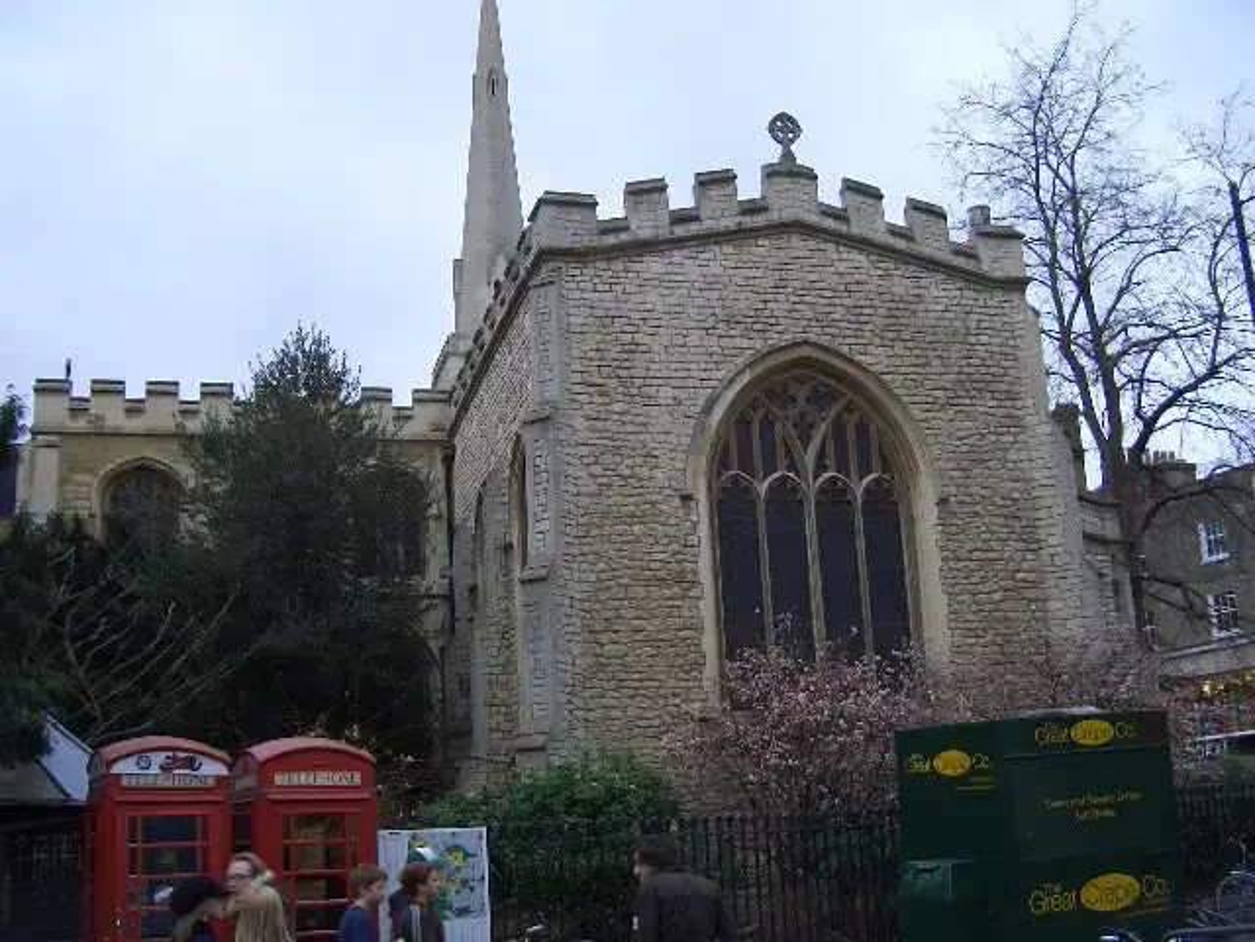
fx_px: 1414
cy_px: 471
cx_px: 628
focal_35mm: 39
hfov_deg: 47.9
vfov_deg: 36.8
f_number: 2.8
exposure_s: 1/60
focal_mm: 8
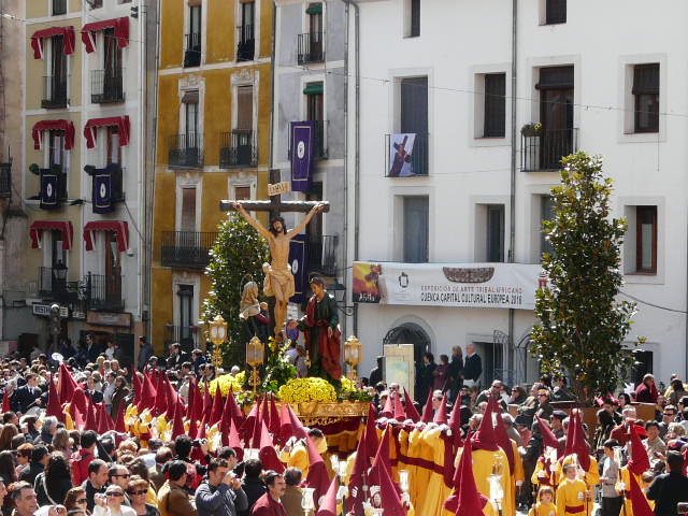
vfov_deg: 13.5
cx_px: 344
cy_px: 258
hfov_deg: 17.9
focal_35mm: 110
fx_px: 2186
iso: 100
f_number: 4.5
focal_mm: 11.4
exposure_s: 1/200
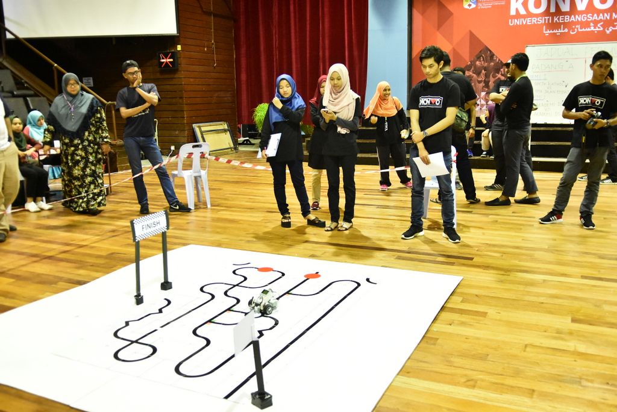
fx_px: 566
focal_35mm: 33
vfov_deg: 40.0
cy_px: 206
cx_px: 308
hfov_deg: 57.2
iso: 4000
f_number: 2.8
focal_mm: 22
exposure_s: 1/80
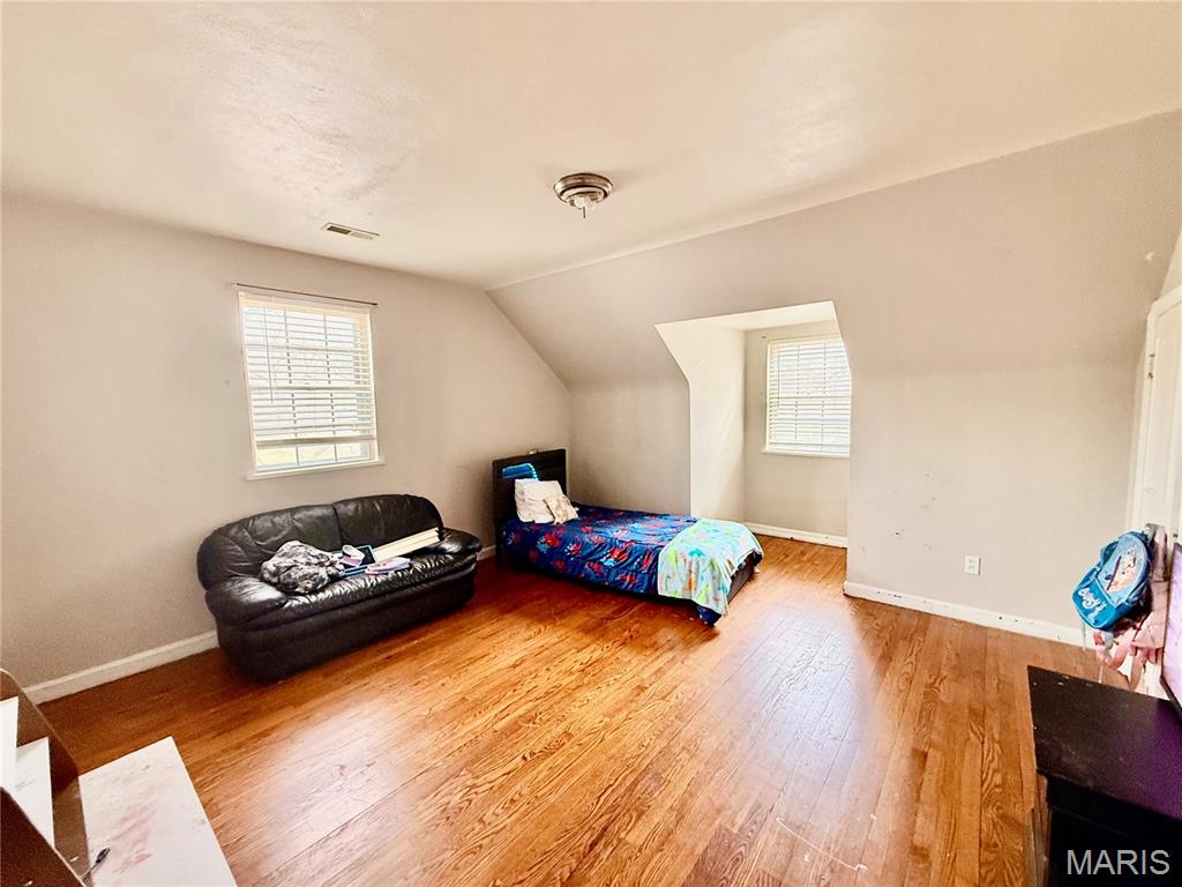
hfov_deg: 102.1
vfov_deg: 85.7
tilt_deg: -3.3
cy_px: 444
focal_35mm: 14
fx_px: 478
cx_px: 591
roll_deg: +1.5
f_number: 2.2
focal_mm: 2.22
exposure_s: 1/60
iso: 320
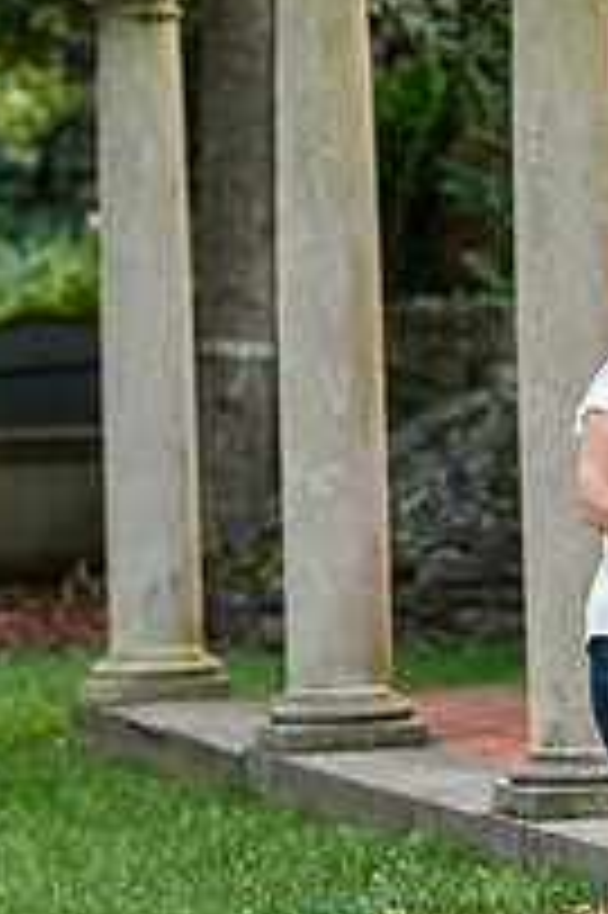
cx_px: 959
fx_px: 7409
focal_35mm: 292
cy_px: 457
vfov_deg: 7.1
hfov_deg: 4.7
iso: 1000
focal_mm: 102
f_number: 3.5
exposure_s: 1/125
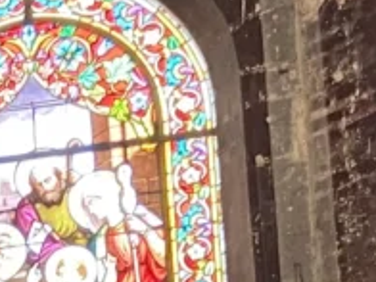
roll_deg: +3.4
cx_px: -374
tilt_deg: +7.4
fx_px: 2216
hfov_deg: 9.1
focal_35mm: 204
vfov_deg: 6.9
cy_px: 627
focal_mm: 4.25
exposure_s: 1/65
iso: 125
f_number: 1.8
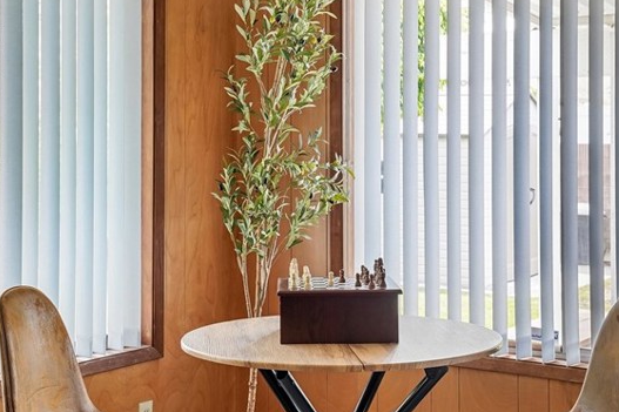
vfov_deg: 19.9
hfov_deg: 29.7
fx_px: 1169
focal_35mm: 68
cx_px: 287
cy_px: 141
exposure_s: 1/40
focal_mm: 35
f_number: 8
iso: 400
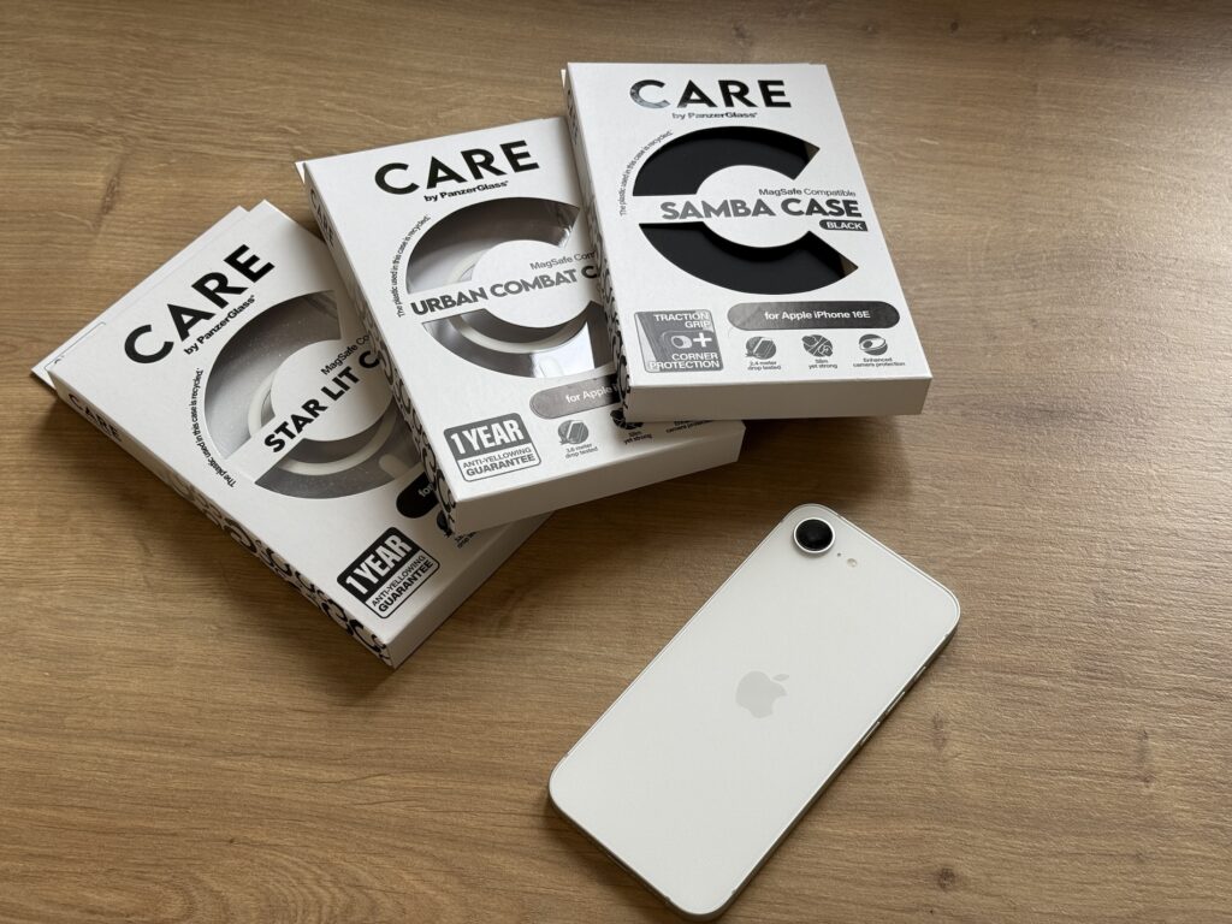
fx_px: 1708
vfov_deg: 30.3
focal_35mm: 48
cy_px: 462
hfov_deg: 39.7
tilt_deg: -57.8
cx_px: 616
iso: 64
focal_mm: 6.76
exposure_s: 1/122
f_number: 1.78
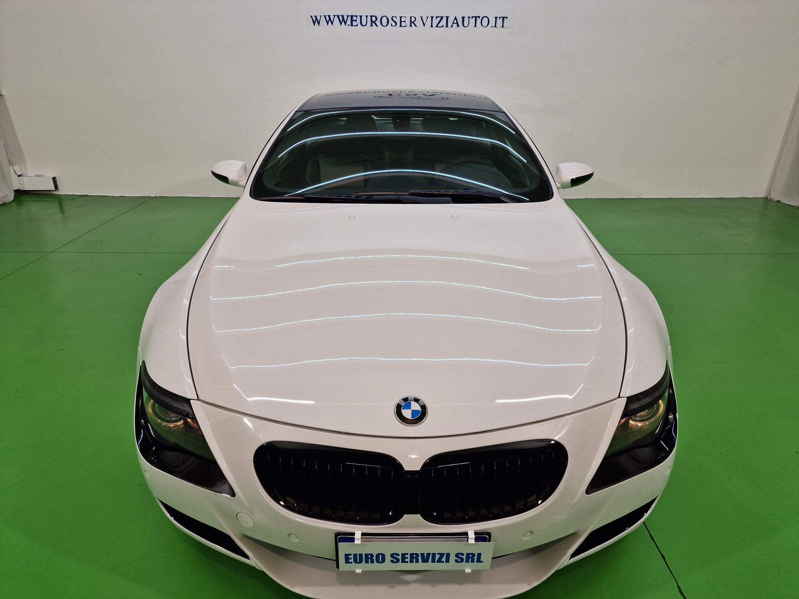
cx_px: 400
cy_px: 300
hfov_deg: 73.9
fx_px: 531
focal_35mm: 23
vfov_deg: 58.9
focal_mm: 6.4
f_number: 1.8
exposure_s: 1/100
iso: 50
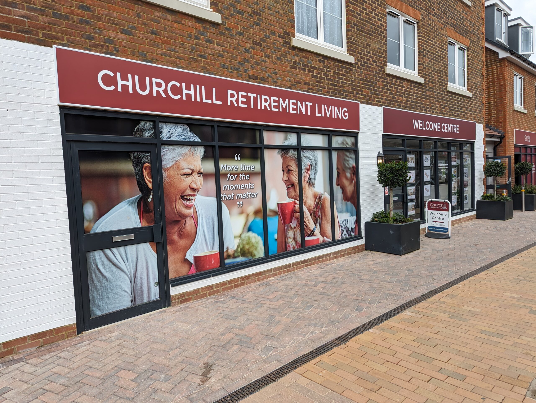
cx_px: 268
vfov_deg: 56.9
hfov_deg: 71.5
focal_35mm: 24
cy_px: 202
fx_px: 372
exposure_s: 1/851
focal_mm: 6.81
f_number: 1.85
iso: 48
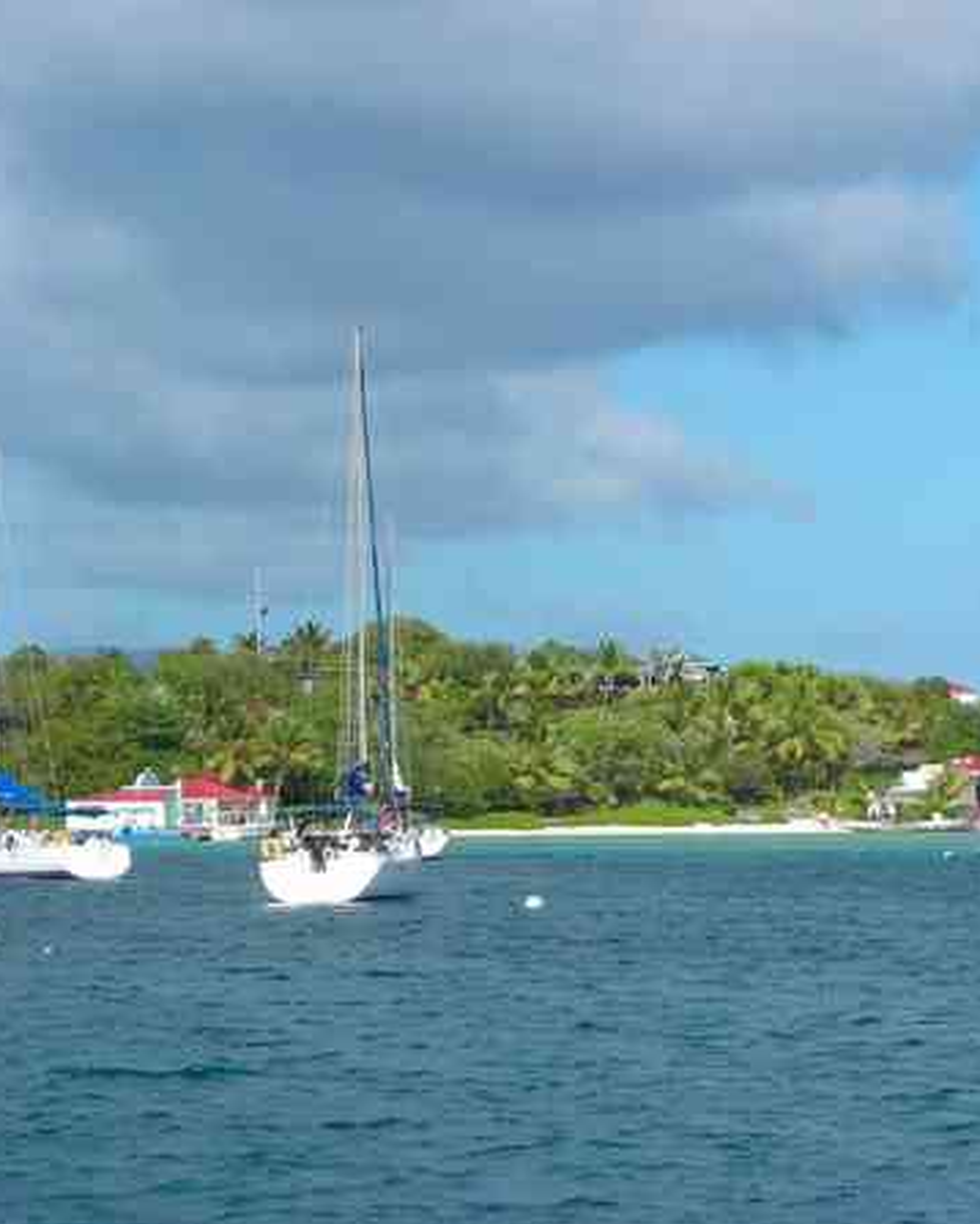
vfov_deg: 12.7
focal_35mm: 152
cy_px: 613
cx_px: 805
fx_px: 5507
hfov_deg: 10.1
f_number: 5.3
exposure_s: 1/303
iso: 50
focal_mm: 19.2
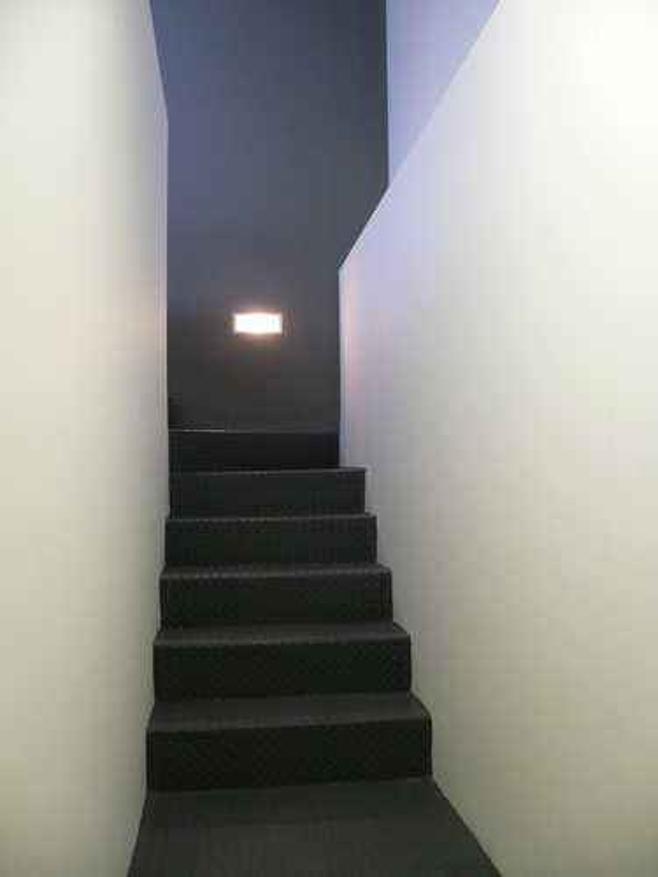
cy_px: 438
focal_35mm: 35
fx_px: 887
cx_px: 329
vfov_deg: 52.6
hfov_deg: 40.7
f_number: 2.8
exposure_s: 1/15
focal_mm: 5.8
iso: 200
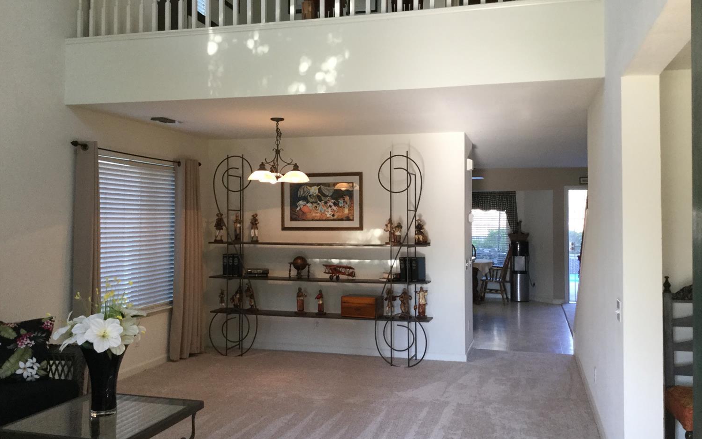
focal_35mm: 33
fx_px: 631
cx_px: 351
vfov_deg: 38.3
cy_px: 204
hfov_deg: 58.1
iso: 32
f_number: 2.4
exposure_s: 1/30
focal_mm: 3.3
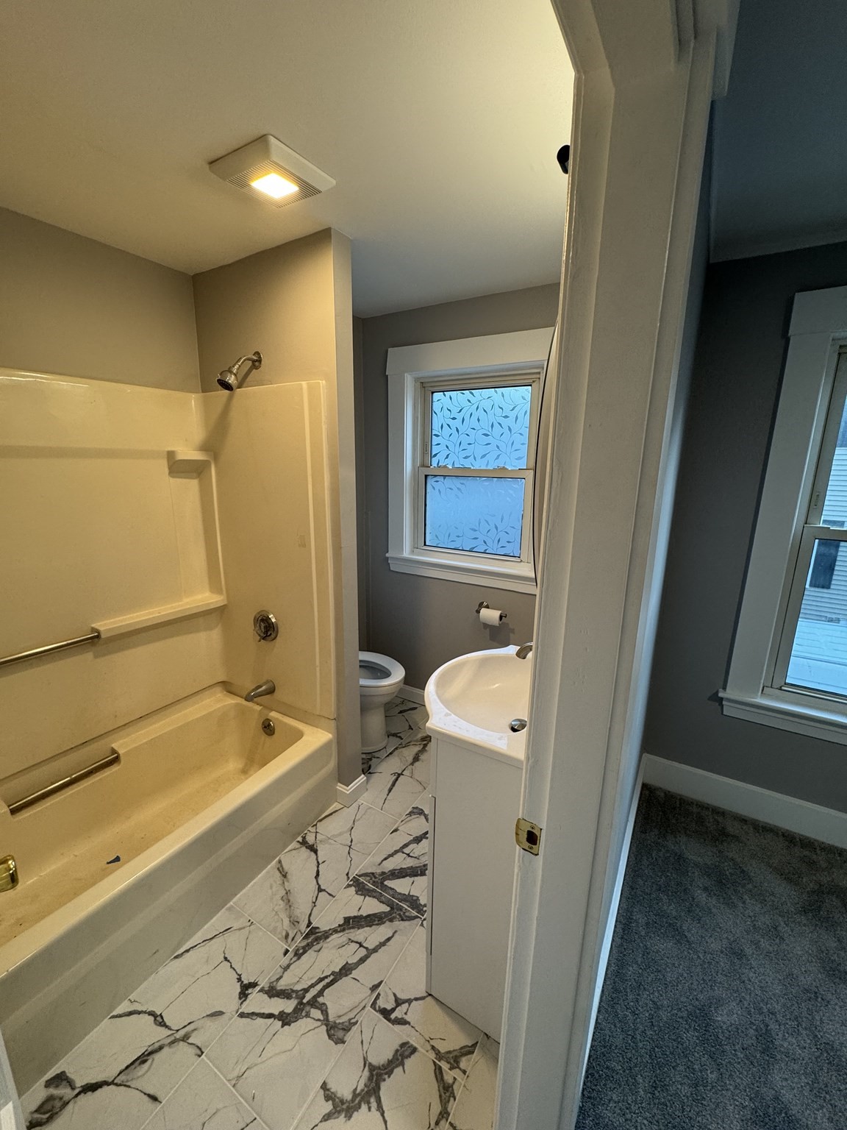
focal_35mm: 14
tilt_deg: -12.9
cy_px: 565
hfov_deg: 85.7
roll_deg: -0.8
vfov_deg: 102.1
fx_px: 457
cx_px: 424
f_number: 2.2
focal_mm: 2.22
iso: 160
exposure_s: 1/120
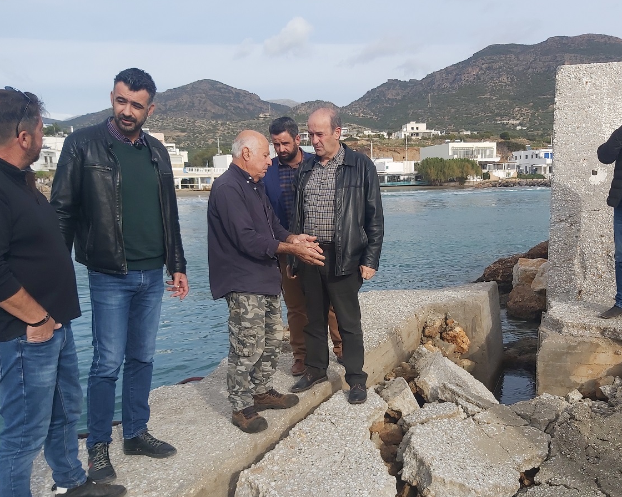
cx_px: 374
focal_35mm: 34
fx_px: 626
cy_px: 306
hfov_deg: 52.5
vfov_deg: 43.1
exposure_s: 1/1988
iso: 64
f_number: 1.7
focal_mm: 3.92
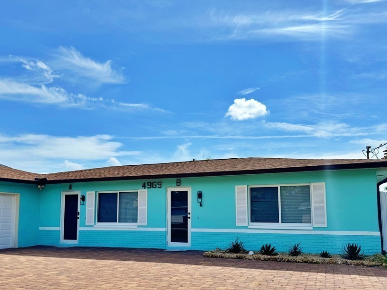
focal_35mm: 30
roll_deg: -0.5
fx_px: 335
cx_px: 190
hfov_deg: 60.0
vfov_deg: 46.4
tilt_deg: +5.2
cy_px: 180
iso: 80
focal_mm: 6.76
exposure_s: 1/9009
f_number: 1.78
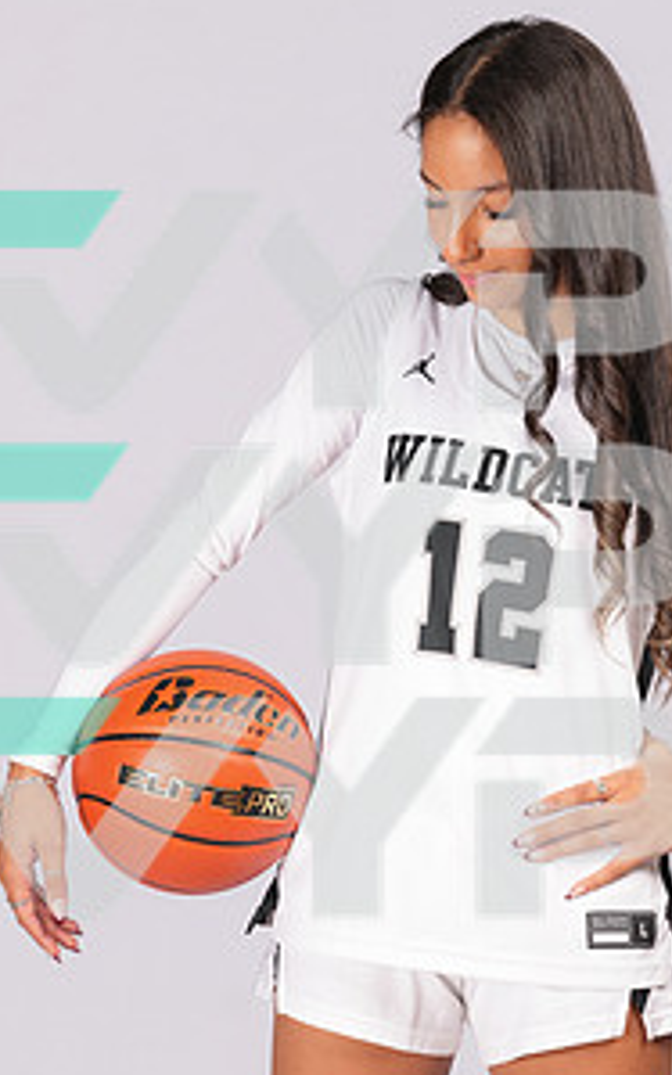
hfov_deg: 19.7
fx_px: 1933
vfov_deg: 31.1
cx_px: 442
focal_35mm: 66
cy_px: 557
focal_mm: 43
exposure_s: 1/200
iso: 250
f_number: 8
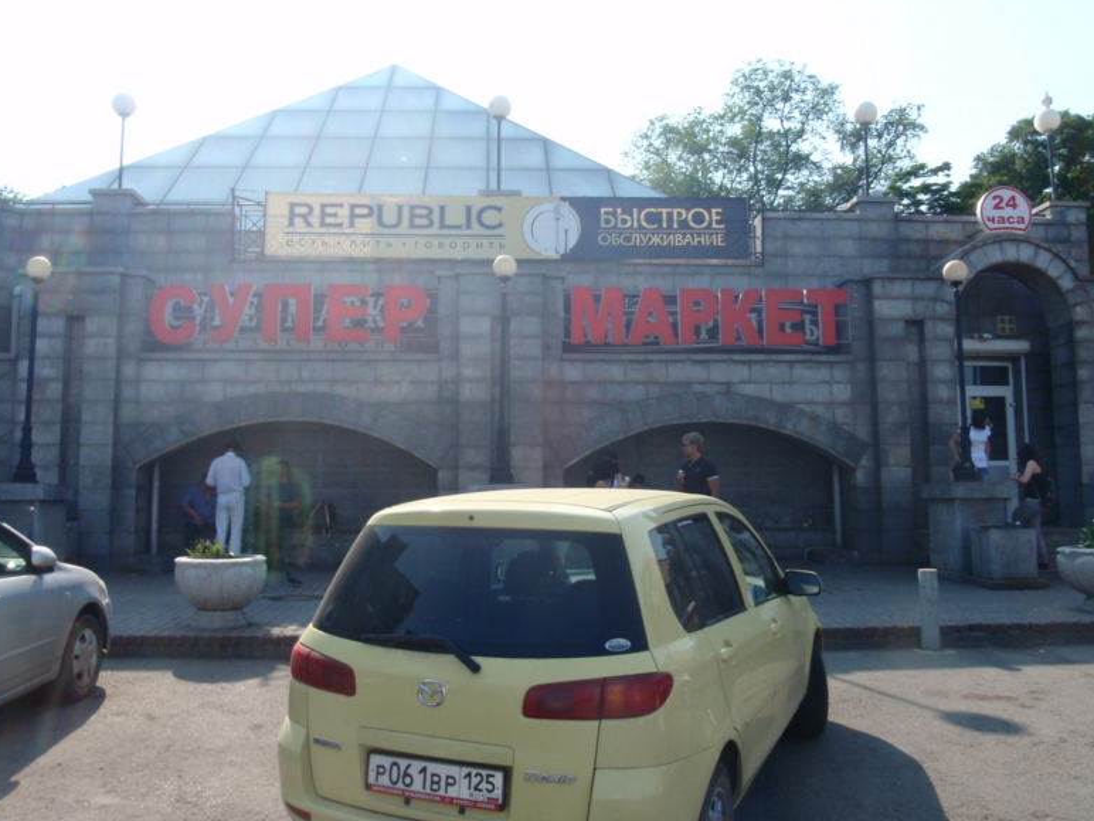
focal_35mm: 29
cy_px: 407
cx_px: 529
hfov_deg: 61.6
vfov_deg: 48.2
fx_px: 917
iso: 64
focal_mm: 5
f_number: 5
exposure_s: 1/200
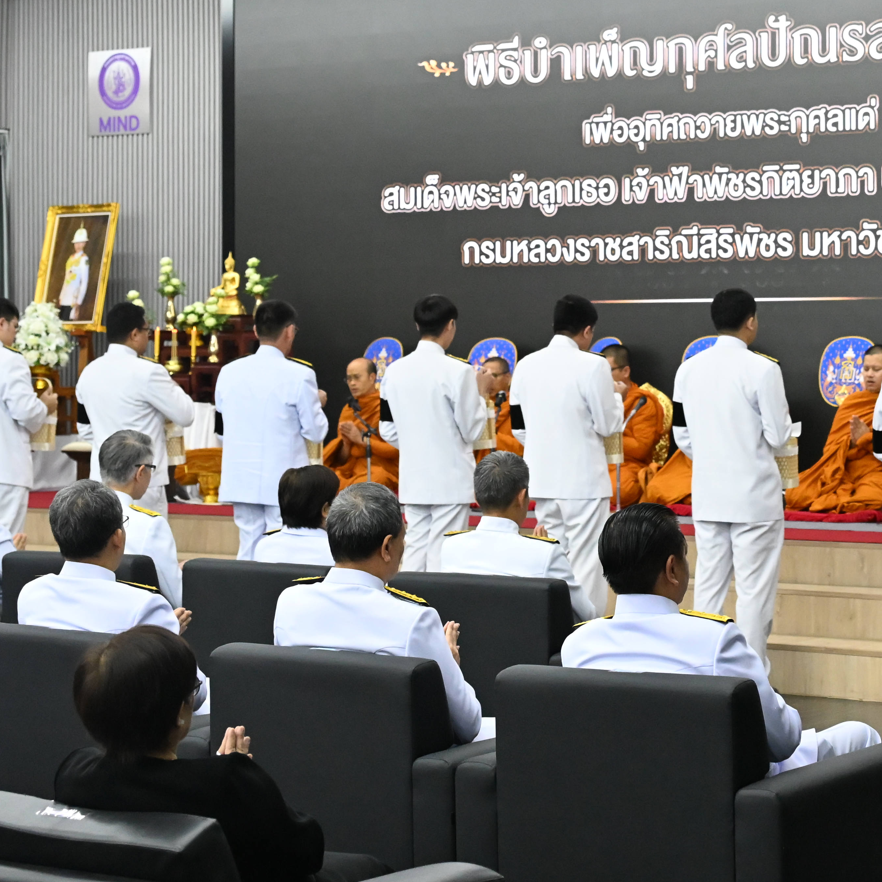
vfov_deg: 20.6
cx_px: 740
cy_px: 307
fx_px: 2421
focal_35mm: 84
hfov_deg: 20.3
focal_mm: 44
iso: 6400
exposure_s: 1/500
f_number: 4
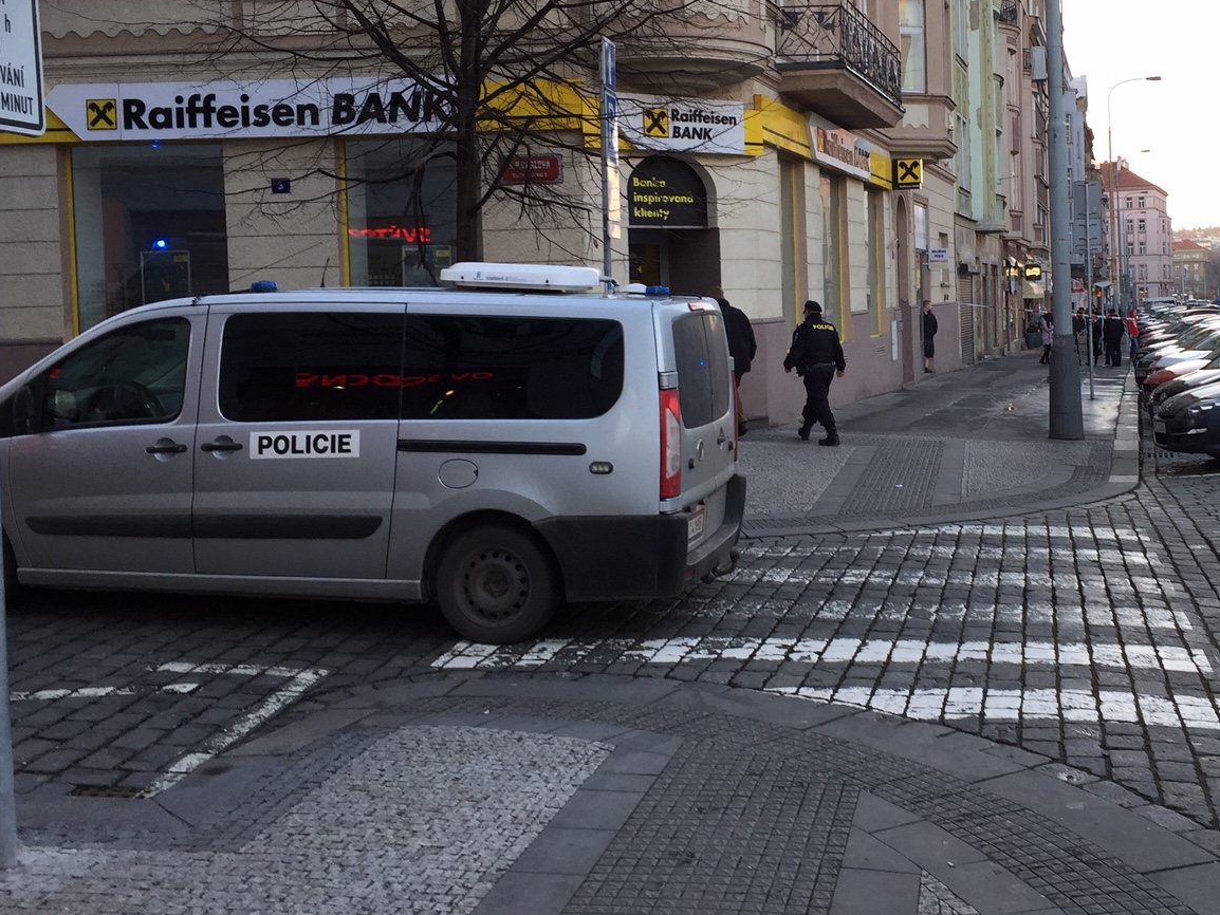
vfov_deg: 34.9
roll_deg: +1.6
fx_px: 1445
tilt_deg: -3.0
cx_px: 836
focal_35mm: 41
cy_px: 336
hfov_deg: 44.9
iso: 40
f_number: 2.2
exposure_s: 1/100
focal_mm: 4.15
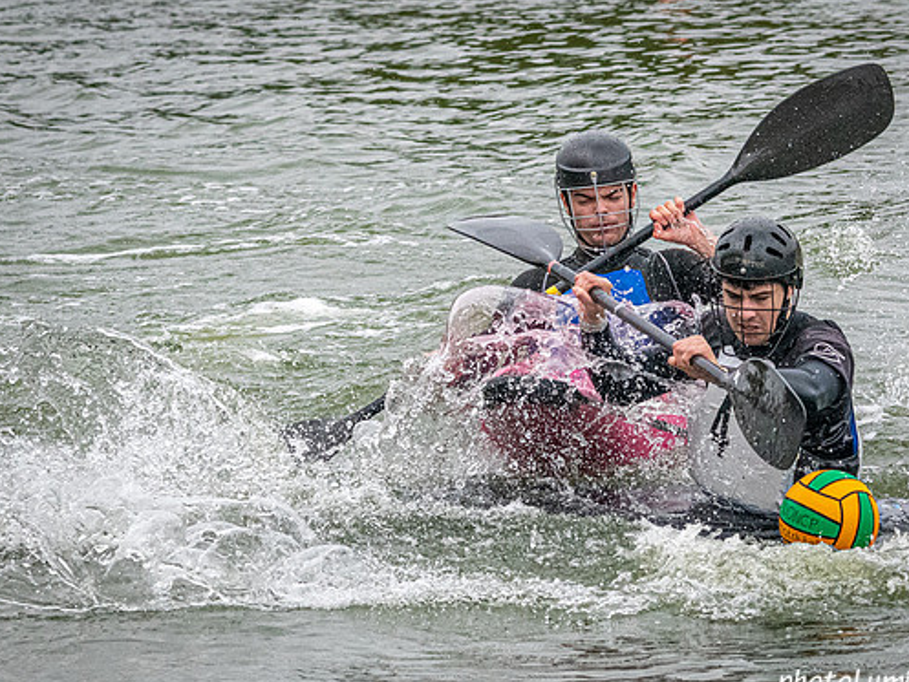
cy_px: 373
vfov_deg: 4.2
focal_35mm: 352
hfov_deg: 5.6
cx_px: 621
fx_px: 9246
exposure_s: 1/2500
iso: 3200
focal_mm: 165
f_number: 8
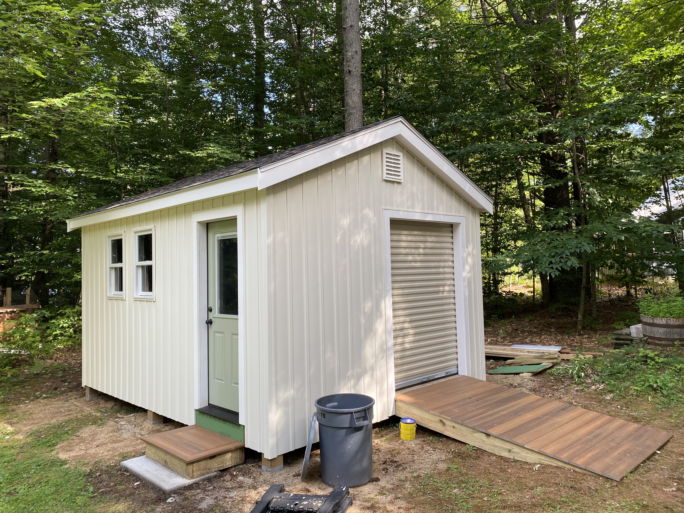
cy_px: 256
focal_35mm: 26
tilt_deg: +3.0
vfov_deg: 53.1
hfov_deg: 67.3
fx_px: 514
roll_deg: +0.7
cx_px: 342
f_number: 1.8
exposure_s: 1/184
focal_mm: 4.25
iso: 32
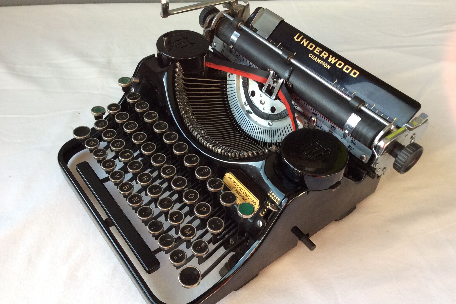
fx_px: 431
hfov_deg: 55.8
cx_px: 233
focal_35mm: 34
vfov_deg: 38.9
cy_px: 152
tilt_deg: -45.8
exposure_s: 1/100
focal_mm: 3.3
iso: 64
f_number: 2.4
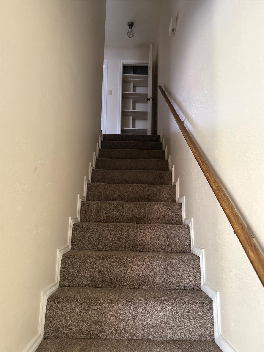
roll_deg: -1.3
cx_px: 132
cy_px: 176
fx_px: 244
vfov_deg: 71.6
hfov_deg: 56.8
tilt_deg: +9.3
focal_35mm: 24
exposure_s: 1/54
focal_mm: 6.76
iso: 800
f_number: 1.78
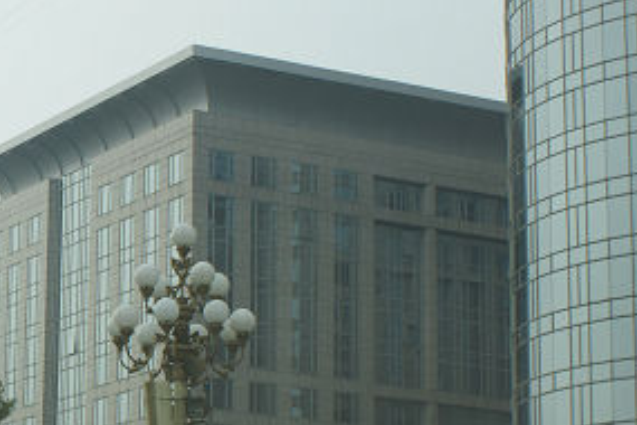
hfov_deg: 16.6
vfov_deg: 11.6
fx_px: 2088
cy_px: 305
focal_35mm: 118
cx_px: -134
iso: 100
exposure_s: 1/200
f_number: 7.1
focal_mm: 28
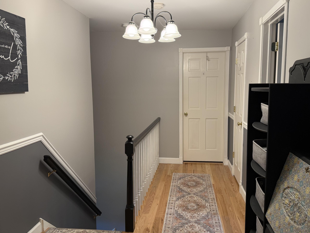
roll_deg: +0.3
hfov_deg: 63.3
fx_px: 251
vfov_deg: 49.8
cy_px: 114
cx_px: 169
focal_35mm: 28
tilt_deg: -6.5
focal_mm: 6.76
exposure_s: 1/60
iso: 125
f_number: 1.78
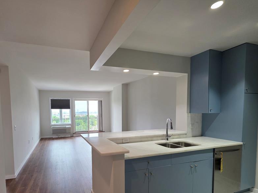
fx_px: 127
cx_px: 100
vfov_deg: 73.4
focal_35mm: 17
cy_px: 121
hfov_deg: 89.6
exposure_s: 1/120
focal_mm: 2.2
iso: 160
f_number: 1.9
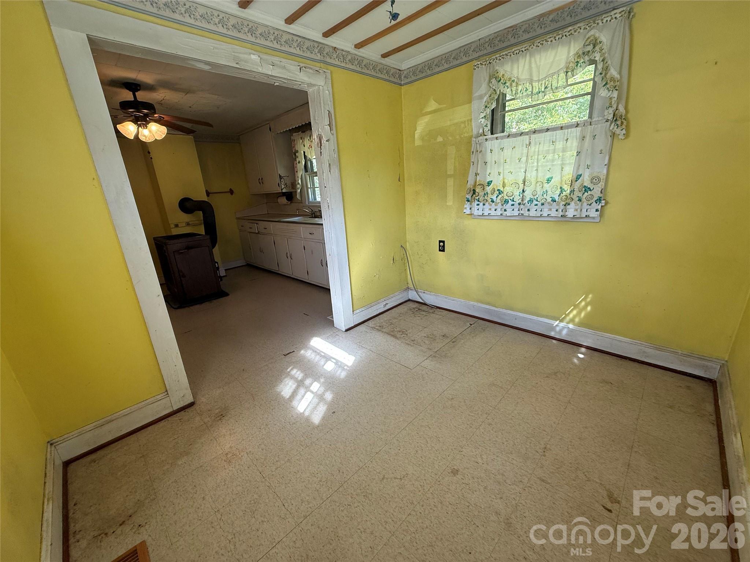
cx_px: 375
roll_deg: +3.9
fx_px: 303
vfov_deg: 85.7
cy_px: 281
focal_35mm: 14
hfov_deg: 102.1
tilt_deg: -16.4
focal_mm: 2.22
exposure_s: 1/120
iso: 160
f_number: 2.2
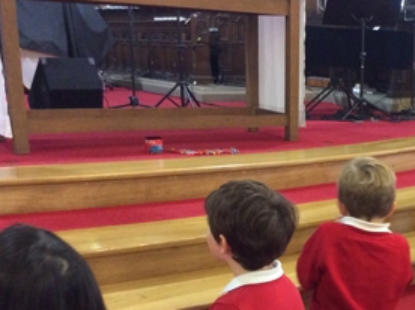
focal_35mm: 58
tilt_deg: -17.3
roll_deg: +0.7
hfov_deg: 31.7
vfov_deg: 24.7
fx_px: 694
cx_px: 371
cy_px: 257
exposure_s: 1/17
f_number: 2.4
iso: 250
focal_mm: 3.3
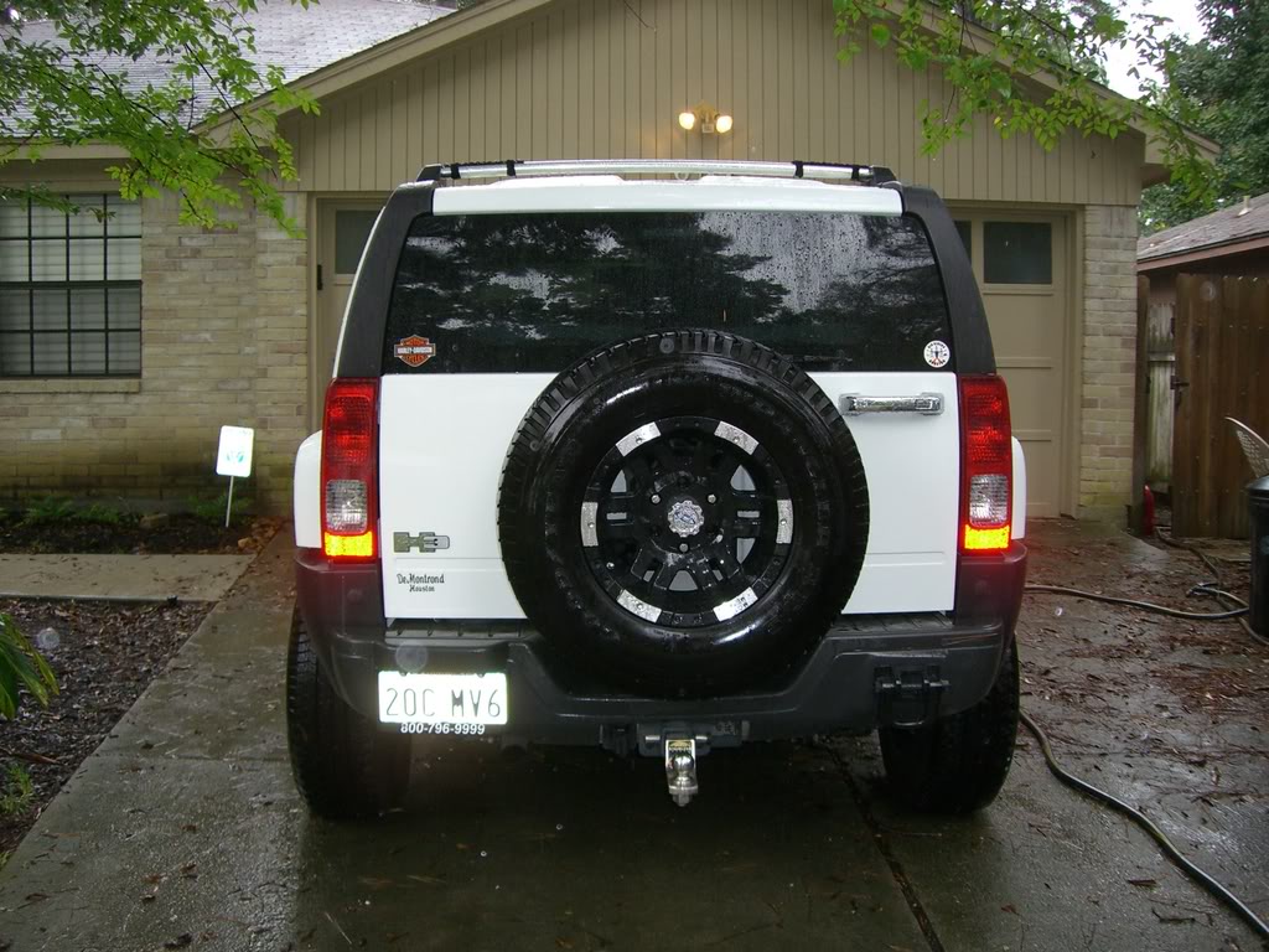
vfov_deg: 37.7
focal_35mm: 38
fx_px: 1393
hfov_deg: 49.0
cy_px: 476
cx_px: 634
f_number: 2.7
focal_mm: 6.2
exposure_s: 1/60
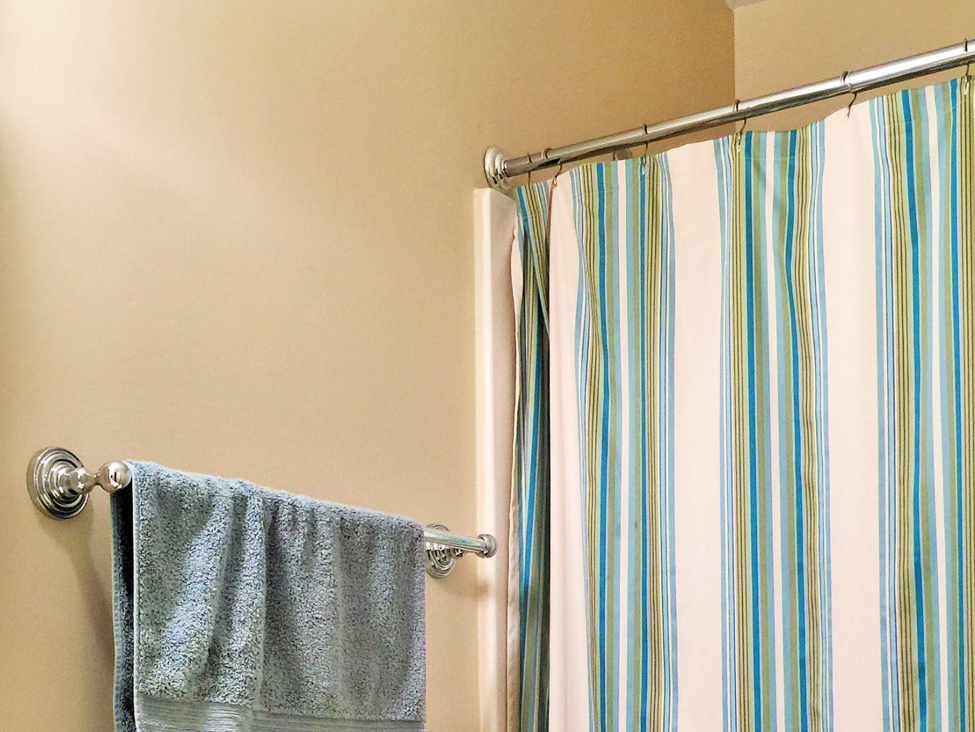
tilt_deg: +1.9
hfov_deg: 33.7
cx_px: 583
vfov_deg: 24.7
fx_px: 1606
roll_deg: +0.1
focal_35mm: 57
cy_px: 693
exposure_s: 1/30
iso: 40
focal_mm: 4.15
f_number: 2.2
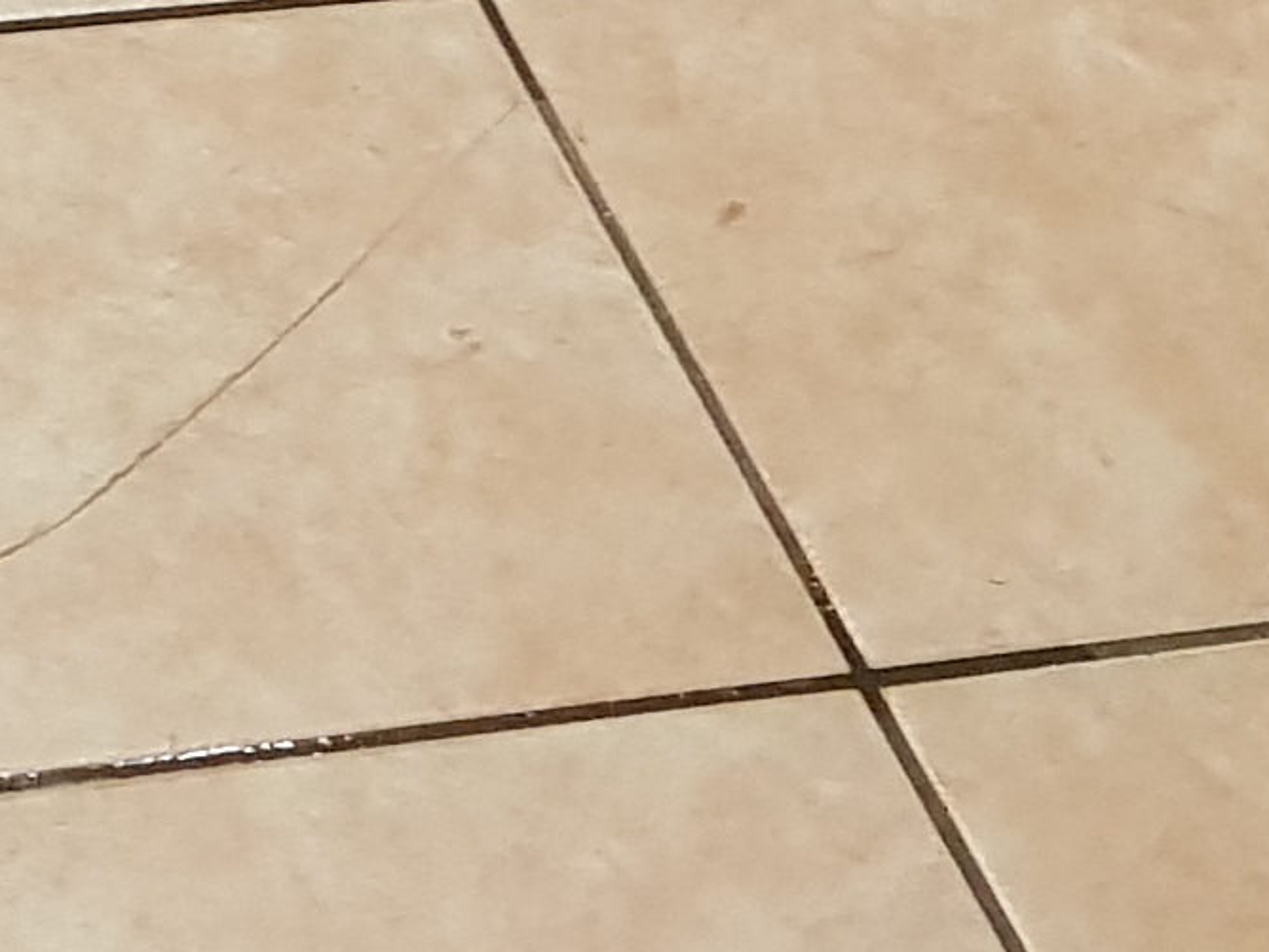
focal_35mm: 157
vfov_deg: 8.4
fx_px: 5756
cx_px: -1204
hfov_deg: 11.4
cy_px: -1551
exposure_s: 1/10
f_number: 1.7
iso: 250
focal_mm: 4.3
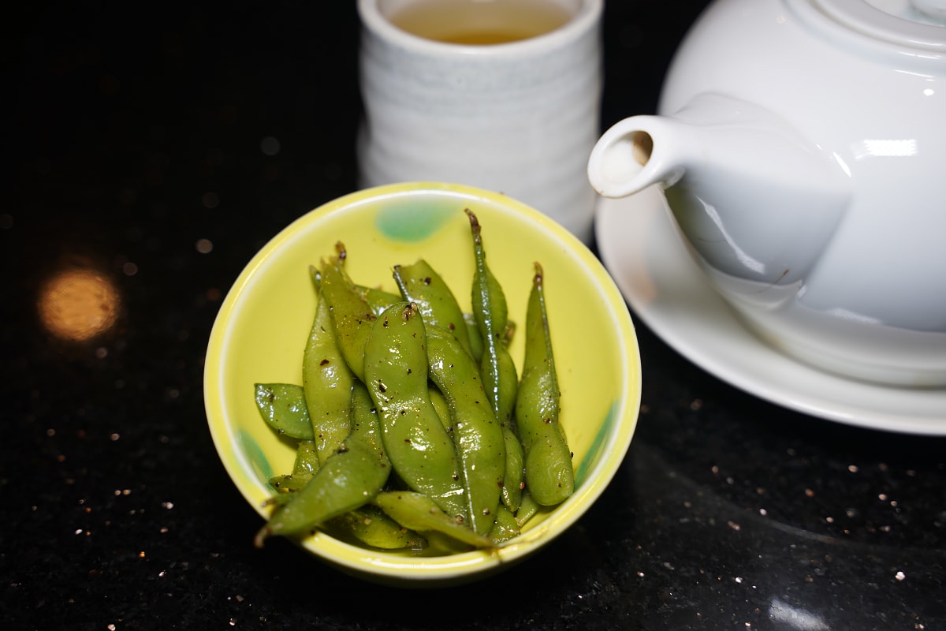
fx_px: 1603
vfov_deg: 22.3
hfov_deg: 32.9
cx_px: 473
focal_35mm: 61
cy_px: 316
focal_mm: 61
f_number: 4
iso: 100
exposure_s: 1/80
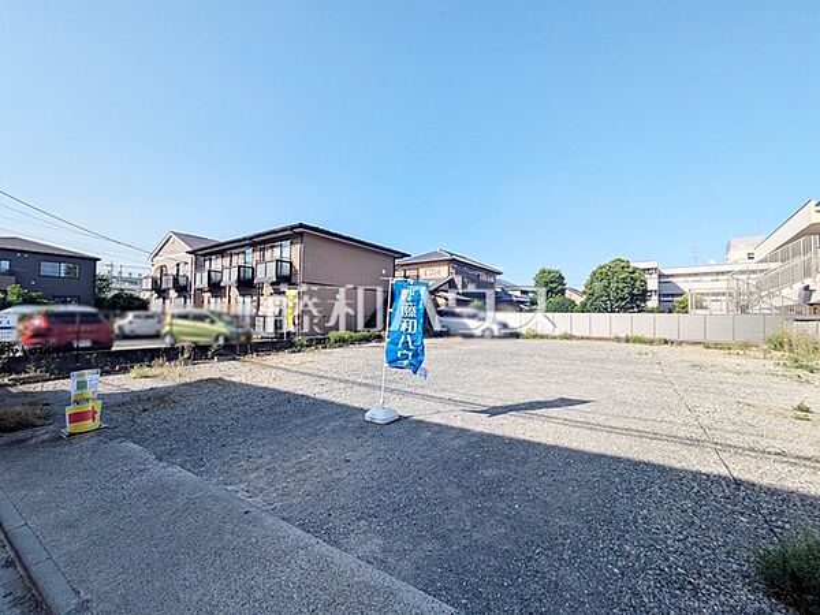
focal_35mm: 14
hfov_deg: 102.1
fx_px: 332
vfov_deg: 85.7
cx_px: 410
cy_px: 308
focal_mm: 1.83
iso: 48
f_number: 2.2
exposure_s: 1/1266
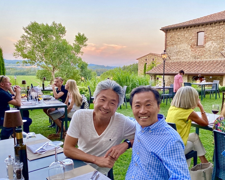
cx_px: 117
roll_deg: -0.5
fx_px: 206
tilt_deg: -8.0
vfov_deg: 47.0
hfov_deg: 57.2
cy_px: 103
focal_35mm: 31
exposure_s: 1/122
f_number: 1.8
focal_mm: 4.25
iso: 32
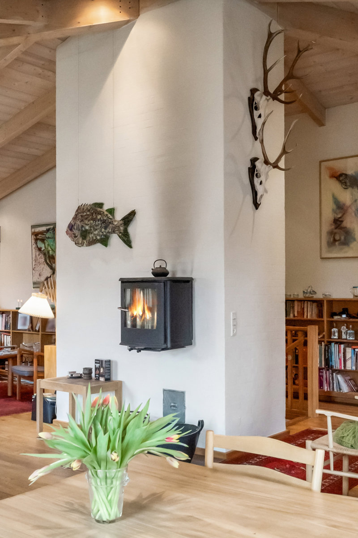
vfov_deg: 49.6
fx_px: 582
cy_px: 269
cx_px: 179
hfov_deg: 34.2
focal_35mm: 39
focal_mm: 26.5
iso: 8000
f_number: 8
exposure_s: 1/160
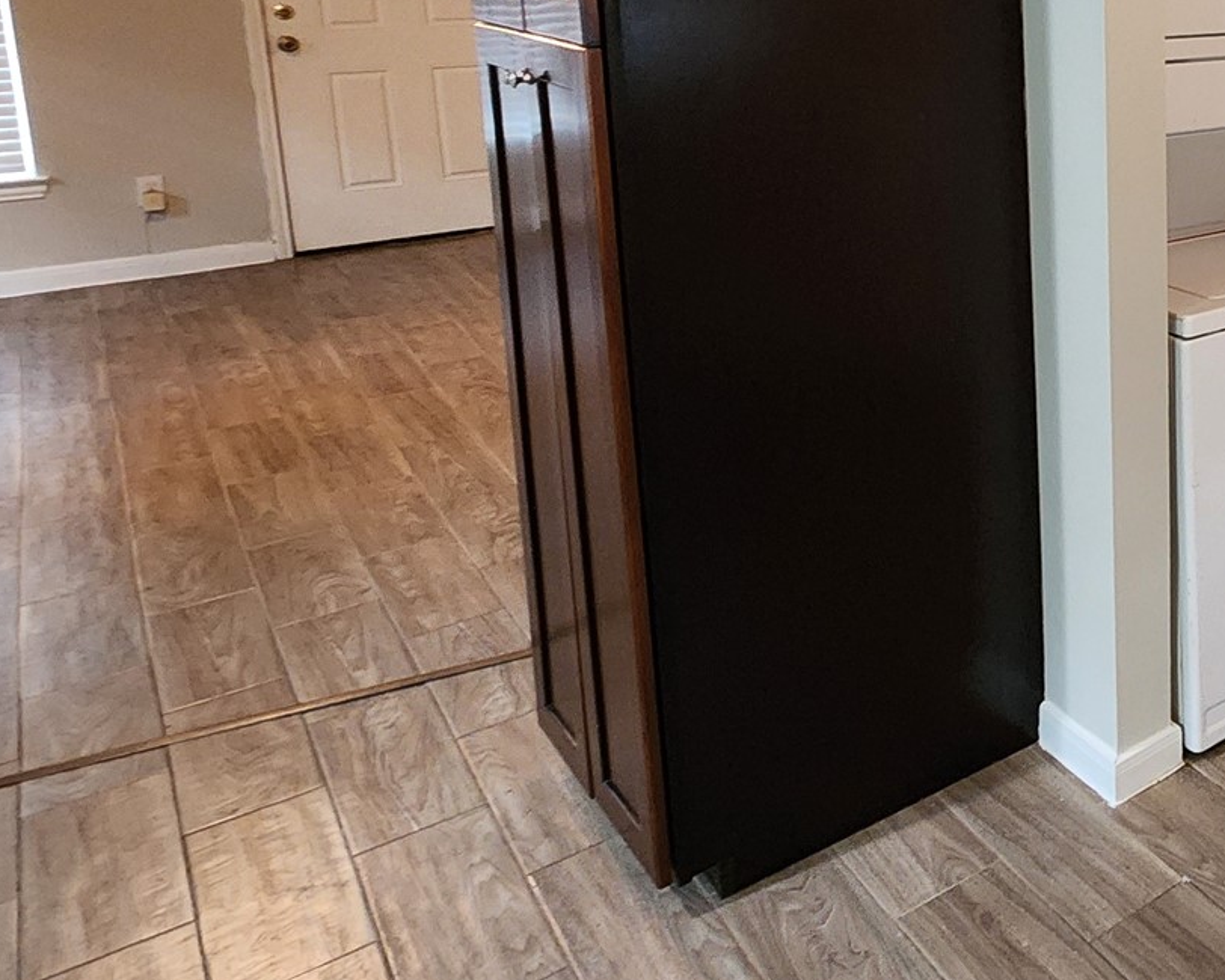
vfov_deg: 42.7
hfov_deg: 39.9
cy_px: 134
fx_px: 1160
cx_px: 1465
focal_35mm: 32
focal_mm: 2.2
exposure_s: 1/24
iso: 640
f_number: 2.2
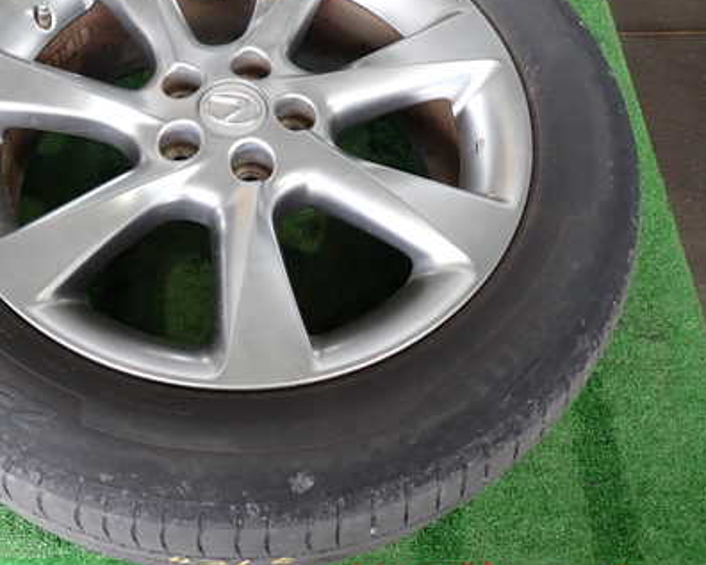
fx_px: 773
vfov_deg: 39.8
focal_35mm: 37
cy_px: 203
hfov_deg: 48.0
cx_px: 221
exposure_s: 1/60
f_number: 2
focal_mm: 4.5
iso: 160
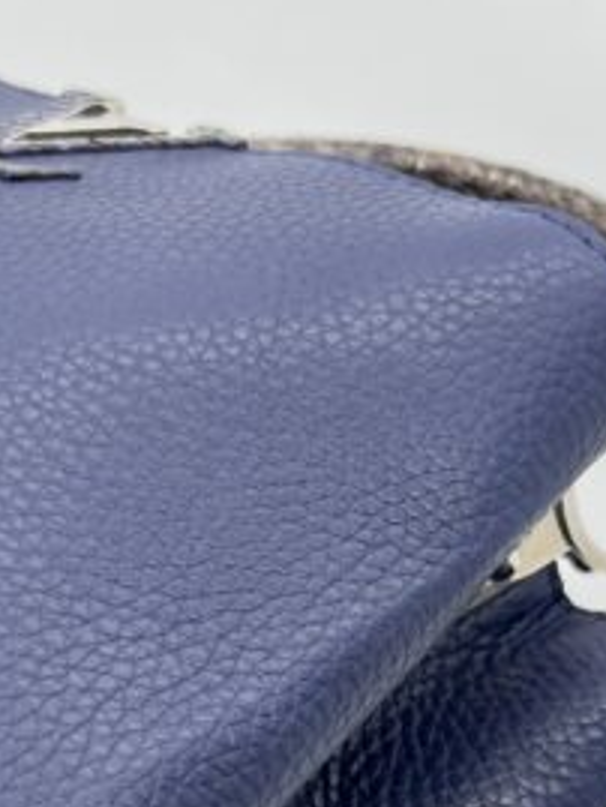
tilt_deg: -32.0
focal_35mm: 99
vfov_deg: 19.4
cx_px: -126
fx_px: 2309
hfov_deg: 14.5
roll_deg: +1.6
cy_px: 774
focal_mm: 5.7
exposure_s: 1/100
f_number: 1.5
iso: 40
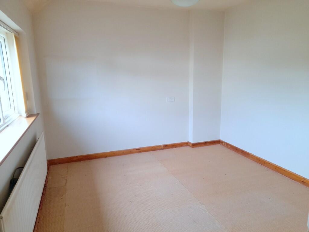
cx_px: 154
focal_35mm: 25
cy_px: 116
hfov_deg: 69.4
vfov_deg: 54.9
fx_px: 223
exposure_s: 1/50
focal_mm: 4.6
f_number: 2
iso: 80
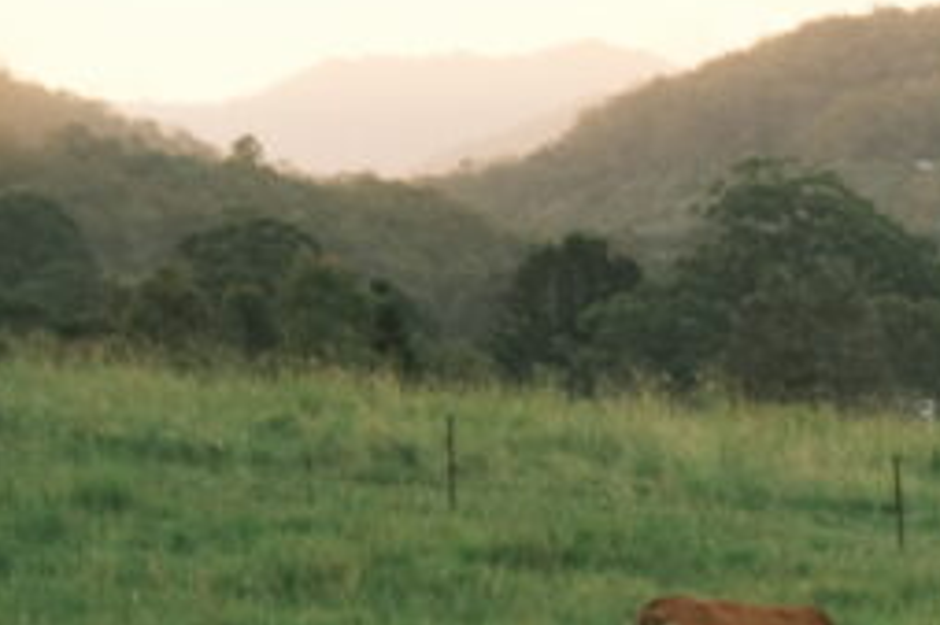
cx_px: 1880
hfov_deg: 6.0
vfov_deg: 4.1
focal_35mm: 335
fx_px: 8741
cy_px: 472
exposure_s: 1/400
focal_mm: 55
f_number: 2.8
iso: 800
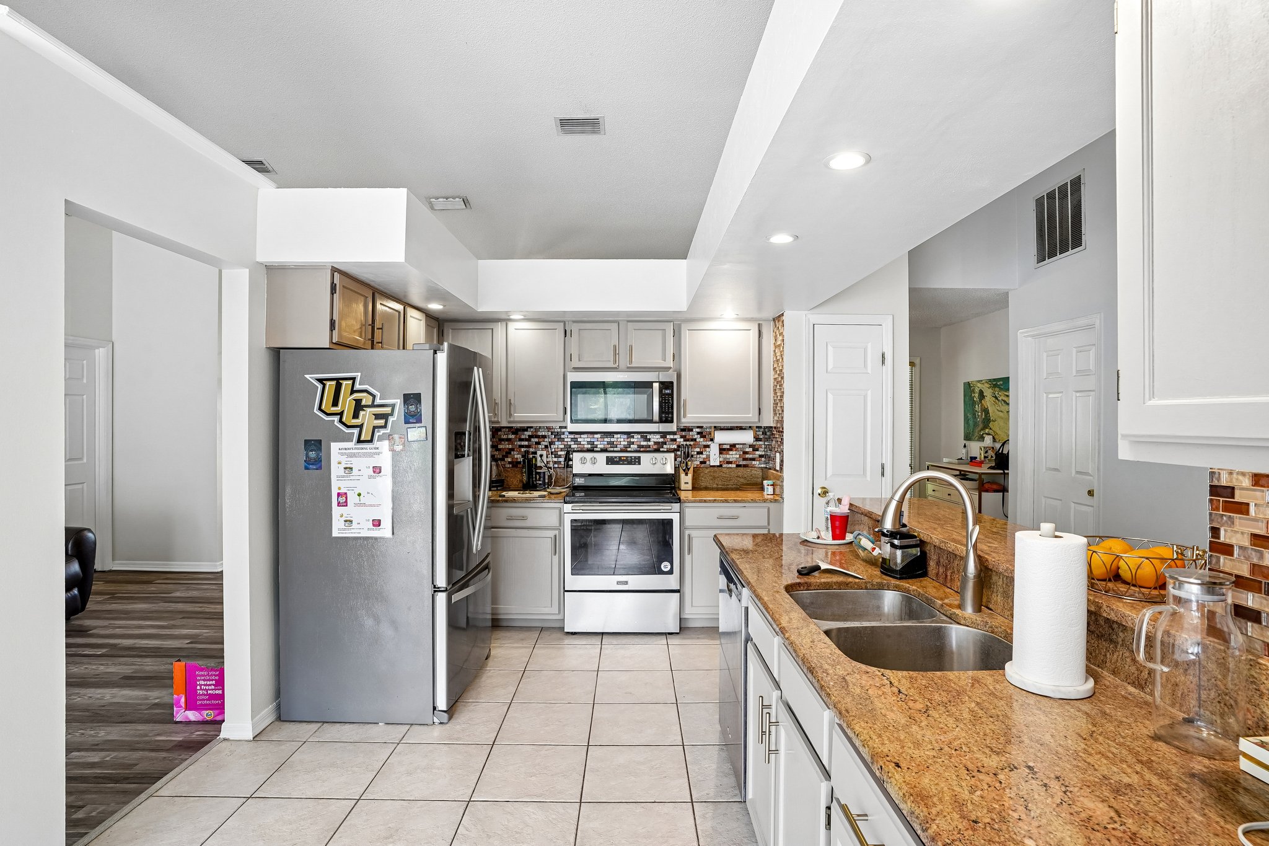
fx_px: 634
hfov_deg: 90.0
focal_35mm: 18
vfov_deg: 67.4
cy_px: 423
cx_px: 634
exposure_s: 1/10
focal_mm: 18
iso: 400
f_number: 9
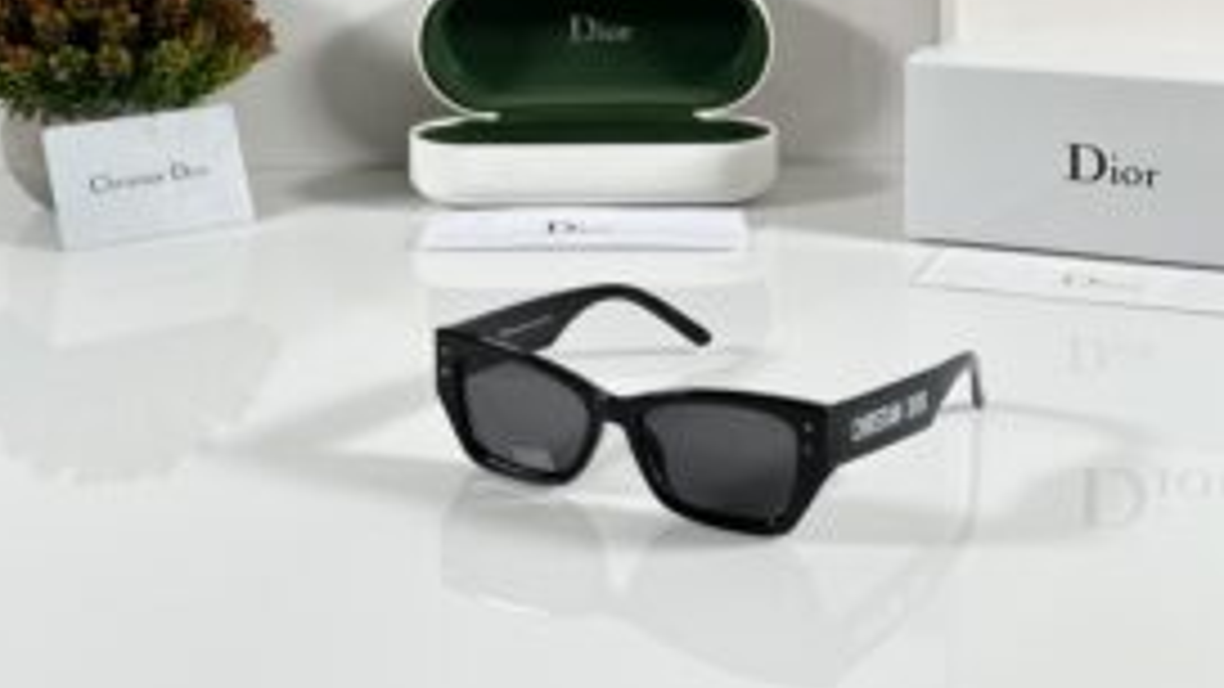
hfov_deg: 27.5
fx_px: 2499
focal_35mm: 77
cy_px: -108
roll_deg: +0.8
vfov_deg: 15.2
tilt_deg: -7.5
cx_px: 648
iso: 80
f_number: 1.78
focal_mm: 6.86
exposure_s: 1/100
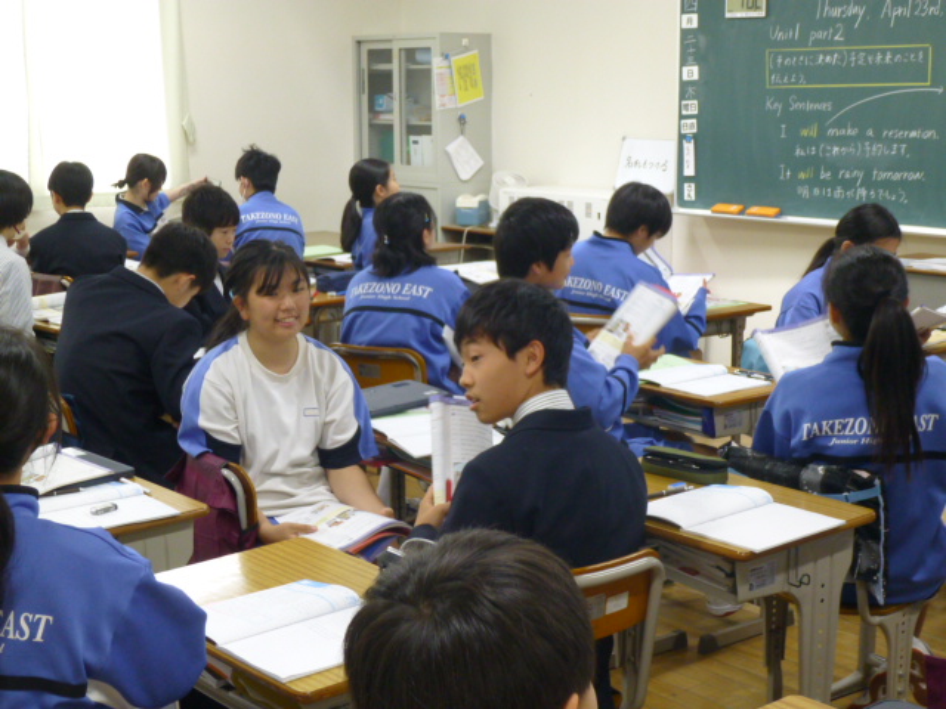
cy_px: 354
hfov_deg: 35.5
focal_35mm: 54
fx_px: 1476
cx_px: 473
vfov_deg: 27.0
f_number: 4.1
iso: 400
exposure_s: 1/50
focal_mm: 9.2
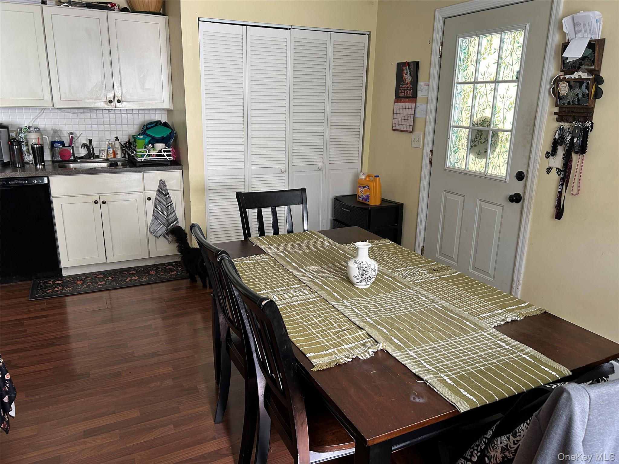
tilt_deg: -15.6
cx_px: 310
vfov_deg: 53.1
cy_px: 232
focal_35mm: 26
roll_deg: -0.8
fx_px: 465
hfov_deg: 67.3
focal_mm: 5.7
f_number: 1.5
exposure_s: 1/88
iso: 125
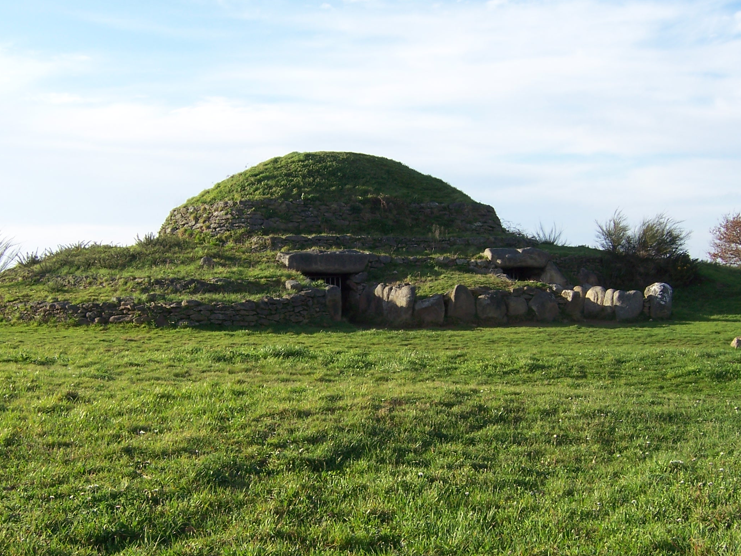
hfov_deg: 38.9
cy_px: 302
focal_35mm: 49
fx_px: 1049
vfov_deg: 29.7
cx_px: 348
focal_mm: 7.3
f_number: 5.6
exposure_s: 1/180
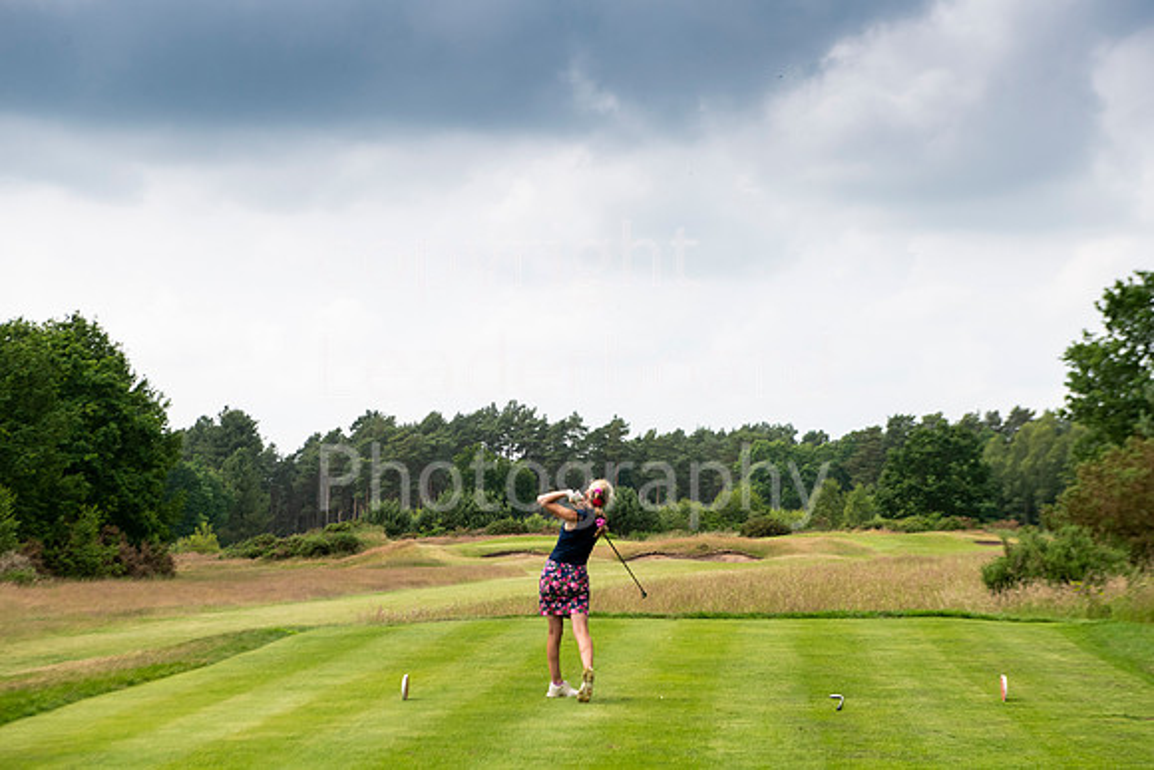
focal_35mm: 70
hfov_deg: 28.8
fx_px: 2244
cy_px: 385
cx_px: 577
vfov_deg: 19.5
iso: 400
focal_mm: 70
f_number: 5.6
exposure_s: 1/1250
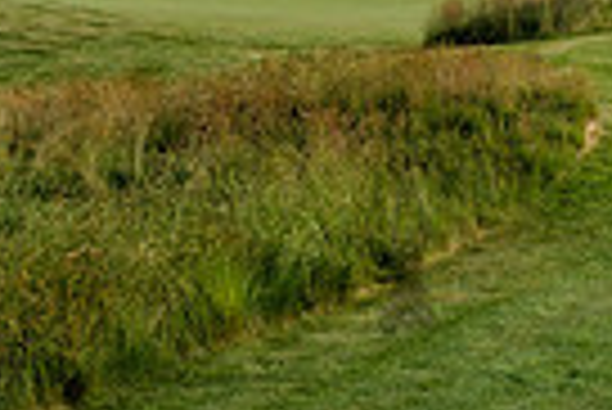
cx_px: 405
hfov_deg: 13.7
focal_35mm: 149
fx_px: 2536
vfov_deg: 9.0
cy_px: -182
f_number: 7.1
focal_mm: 35
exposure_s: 1/400
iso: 100
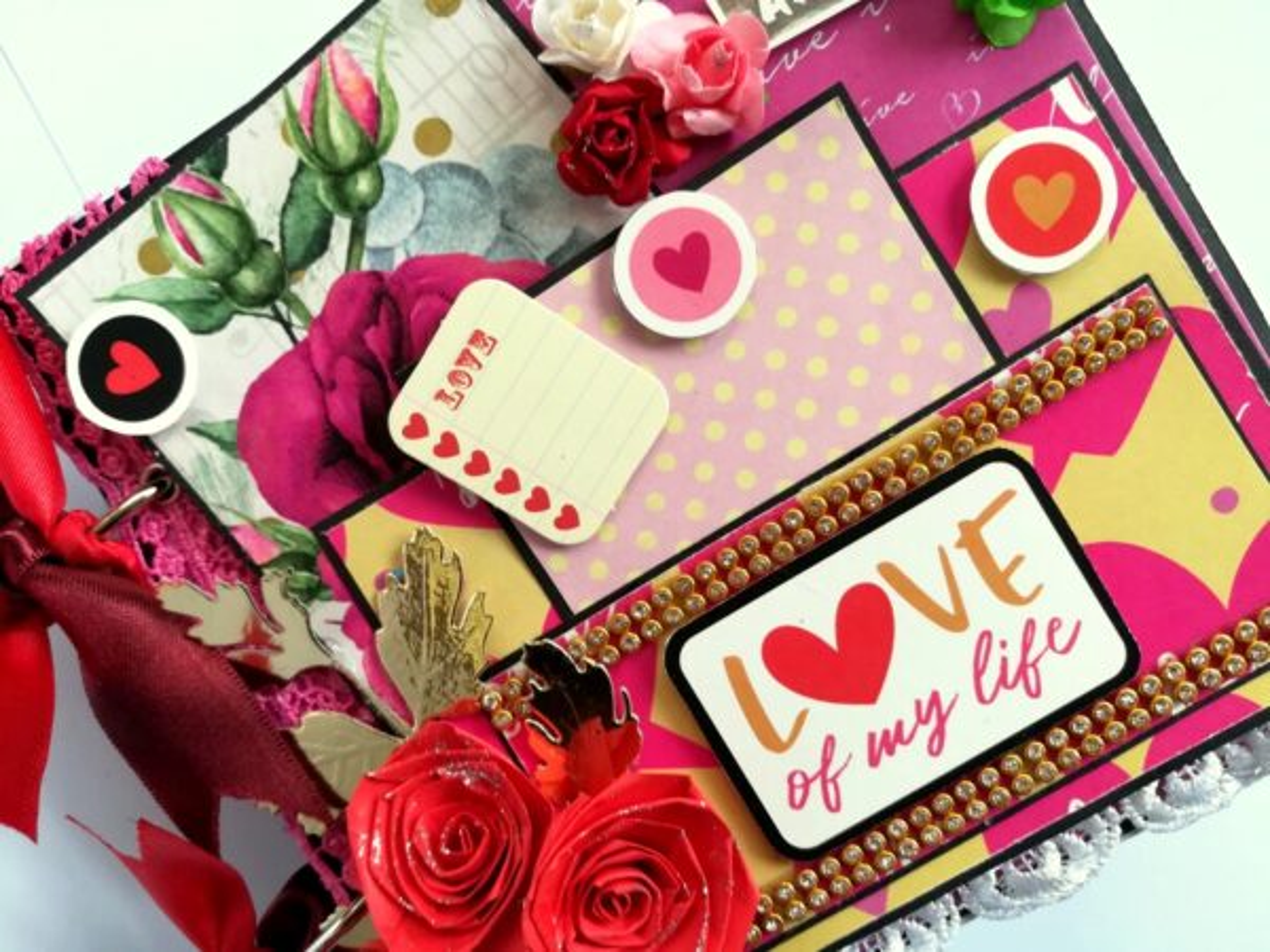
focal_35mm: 26
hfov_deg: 67.3
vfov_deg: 53.1
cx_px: 635
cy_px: 476
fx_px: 954
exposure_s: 1/50
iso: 80
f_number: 2.2
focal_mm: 3.83
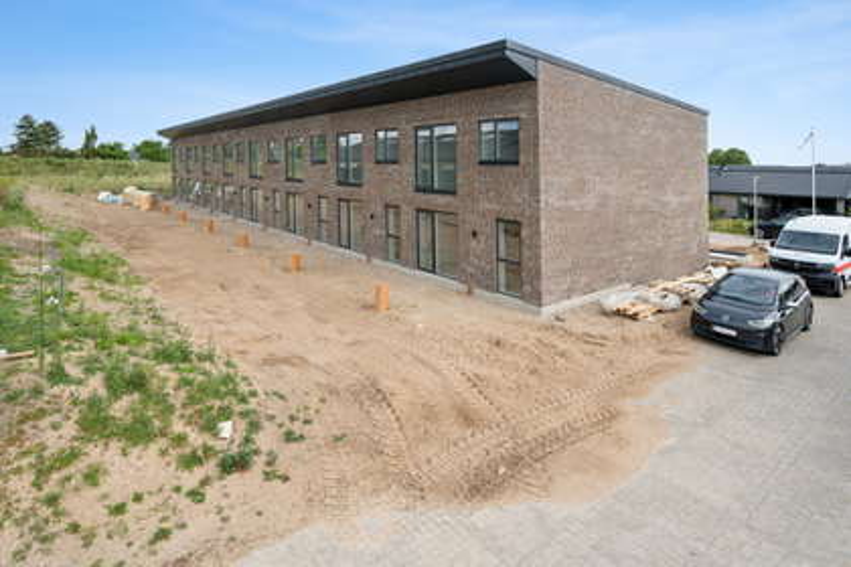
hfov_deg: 88.4
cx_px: 426
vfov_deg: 65.9
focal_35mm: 18
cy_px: 284
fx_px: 437
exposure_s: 1/2000
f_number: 5
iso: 320
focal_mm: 18.5
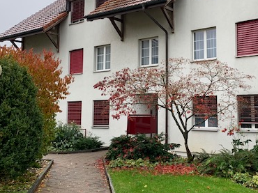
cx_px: 183
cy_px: 79
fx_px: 335
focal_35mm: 45
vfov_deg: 32.1
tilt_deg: +5.7
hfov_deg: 41.2
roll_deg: +0.2
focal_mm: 4.25
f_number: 1.8
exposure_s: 1/121
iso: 40
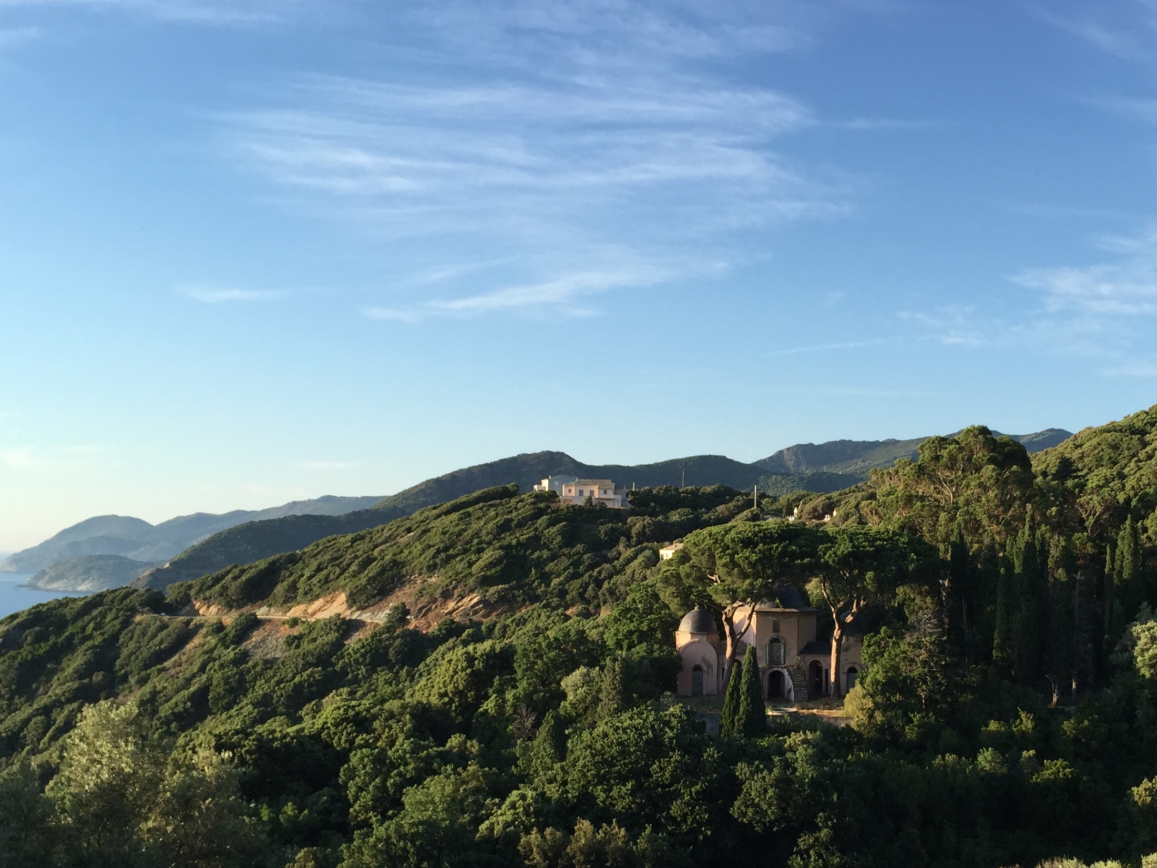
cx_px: 783
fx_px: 1437
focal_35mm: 43
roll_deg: -1.4
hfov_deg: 43.2
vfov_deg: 33.4
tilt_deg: -0.4
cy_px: 549
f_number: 2.2
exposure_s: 1/898
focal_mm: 4.15
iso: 32
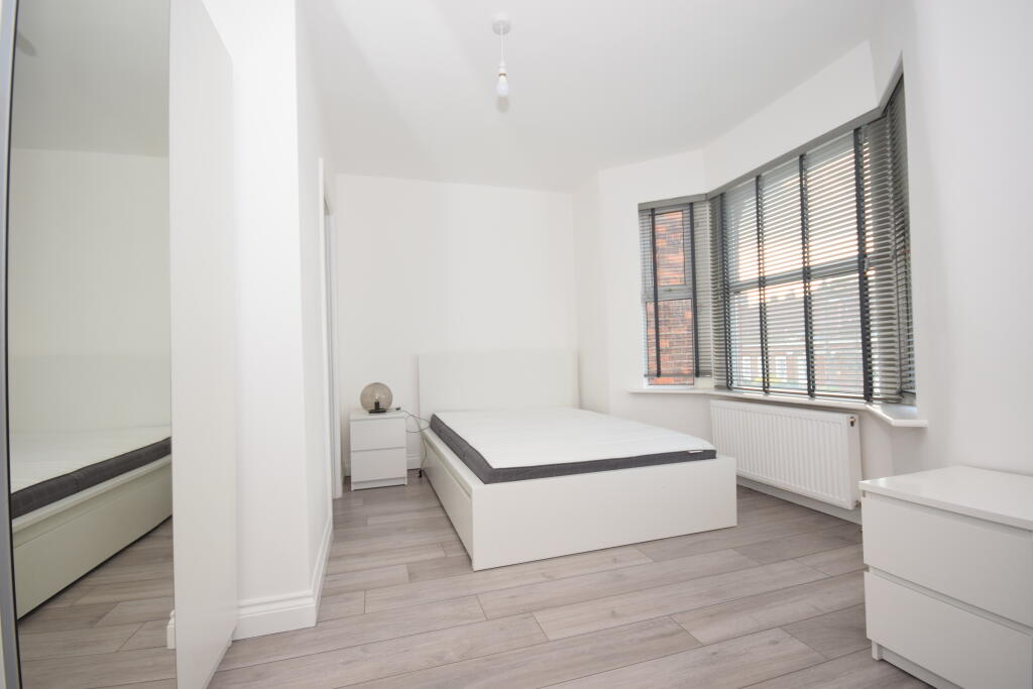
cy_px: 344
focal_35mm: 15
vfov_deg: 77.3
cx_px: 516
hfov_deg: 100.4
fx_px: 430
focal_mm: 10
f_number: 5.6
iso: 800
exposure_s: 1/125
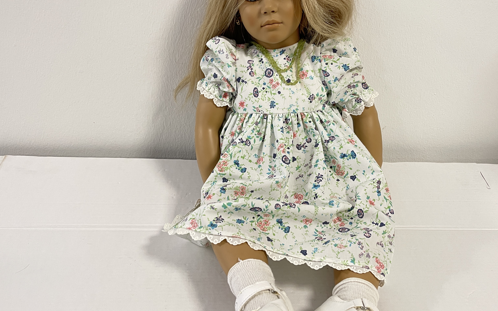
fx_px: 475
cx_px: 268
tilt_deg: -26.3
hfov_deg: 55.3
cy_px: 151
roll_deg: -2.6
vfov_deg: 36.3
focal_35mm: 35
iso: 80
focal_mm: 5.1
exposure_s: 1/50
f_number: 1.6
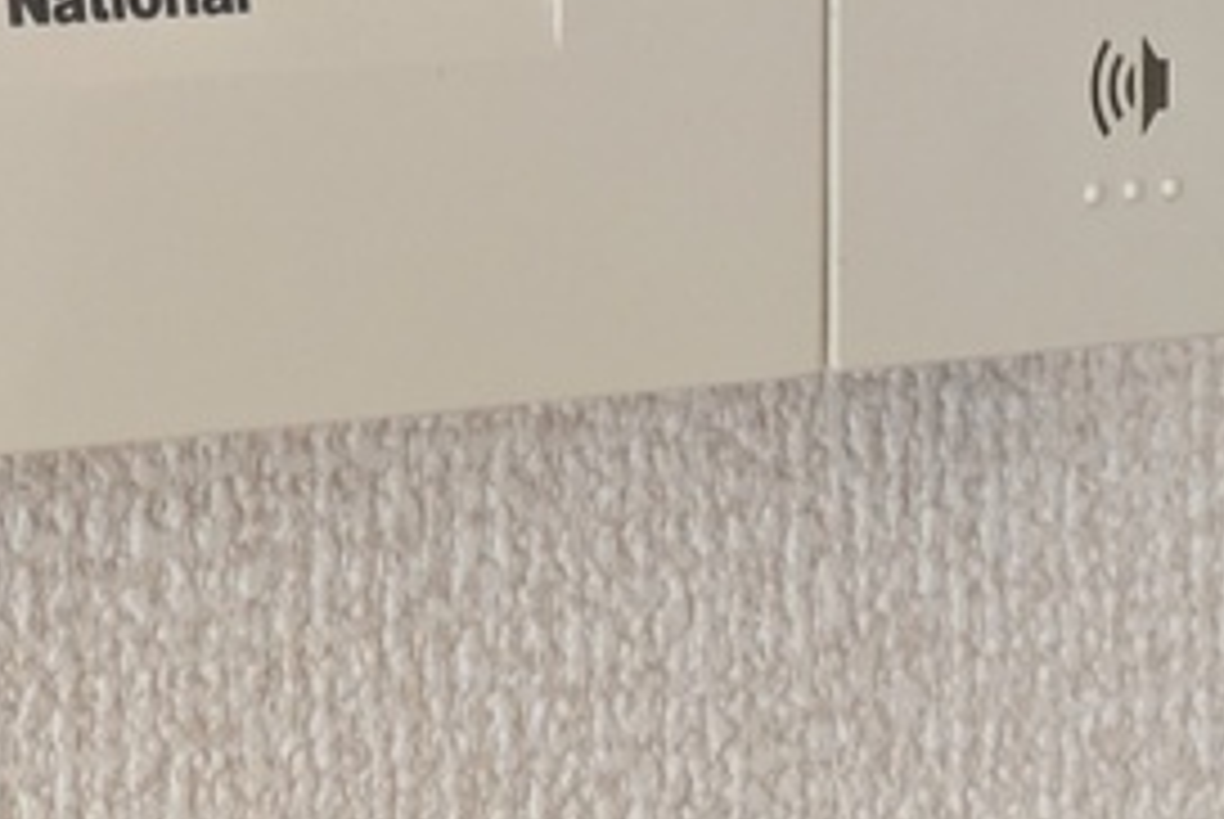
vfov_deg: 7.2
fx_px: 6365
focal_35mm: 187
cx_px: 324
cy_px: -486
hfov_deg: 11.0
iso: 167
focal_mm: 5.43
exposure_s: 1/120
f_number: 1.89
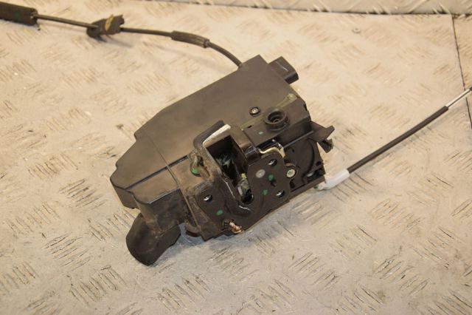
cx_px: 236
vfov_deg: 20.1
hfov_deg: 29.9
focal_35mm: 68
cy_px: 158
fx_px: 885
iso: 800
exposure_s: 1/200
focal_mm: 45
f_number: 5.6
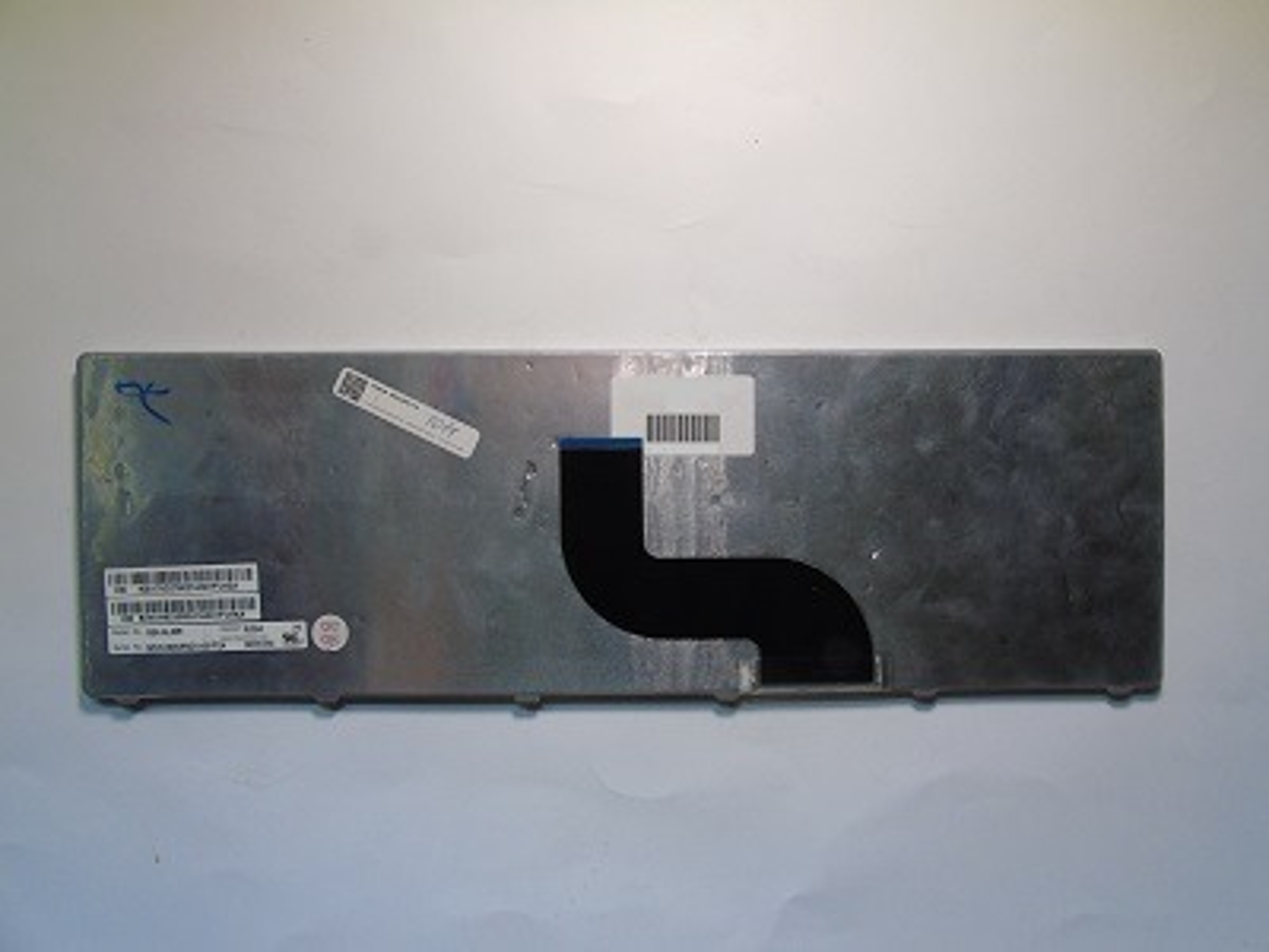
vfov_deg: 54.9
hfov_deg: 69.4
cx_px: 634
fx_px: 916
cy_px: 476
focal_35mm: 25
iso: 200
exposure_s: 1/20
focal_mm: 4.4
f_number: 5.4
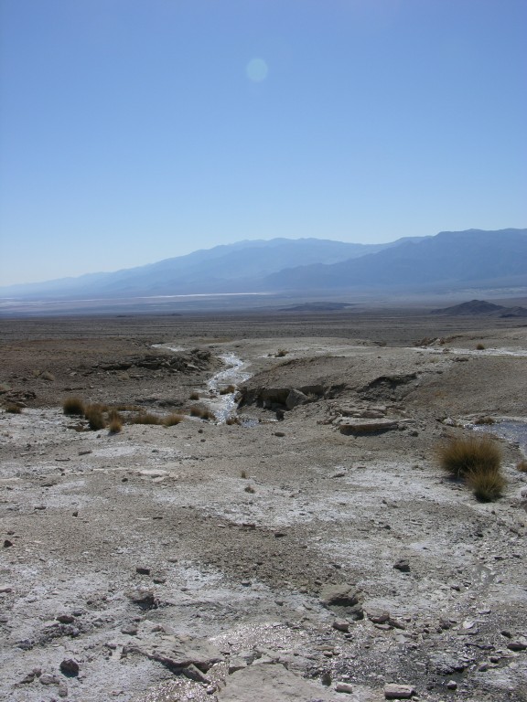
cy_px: 351
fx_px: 710
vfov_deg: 52.6
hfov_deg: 40.7
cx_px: 264
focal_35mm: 35
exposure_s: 1/382
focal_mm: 8.9
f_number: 7.1
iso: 50
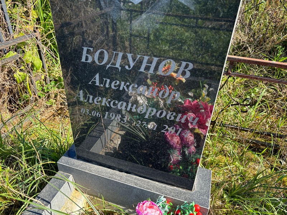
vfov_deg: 53.1
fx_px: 216
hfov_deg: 67.3
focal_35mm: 26
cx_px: 144
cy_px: 108
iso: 50
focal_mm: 5.96
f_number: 1.6
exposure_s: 1/565
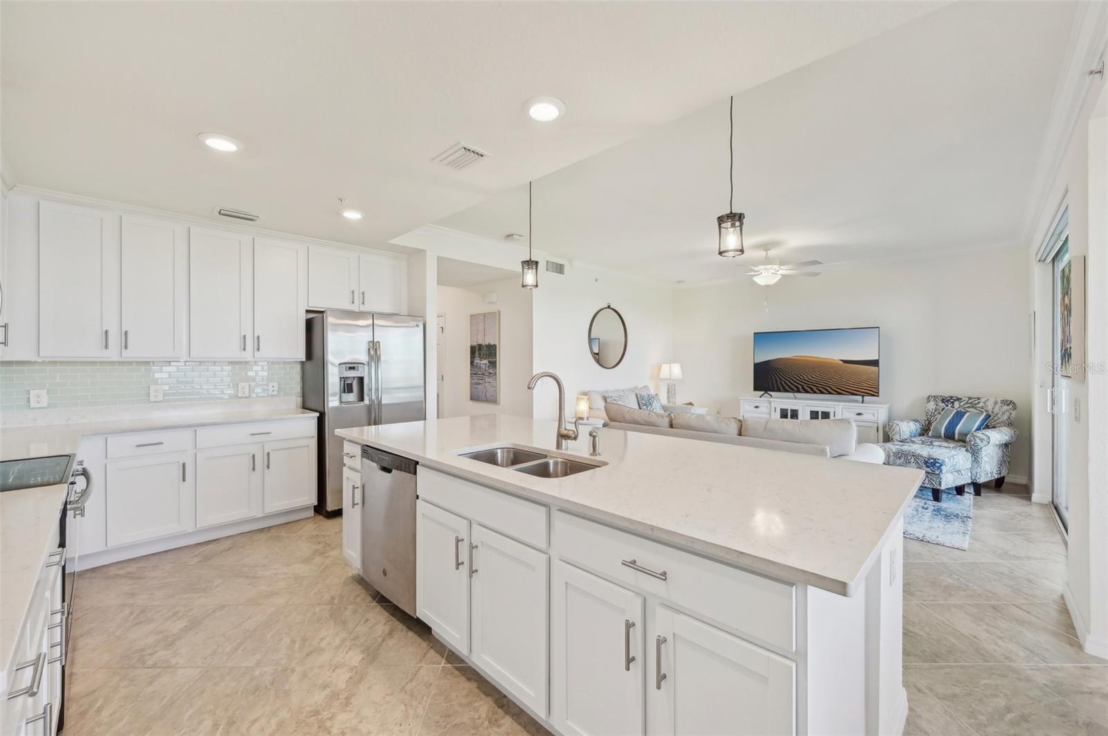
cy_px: 368
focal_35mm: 14
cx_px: 554
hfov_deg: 104.3
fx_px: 430
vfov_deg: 81.1
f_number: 8
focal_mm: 14
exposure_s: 1/50
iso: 400
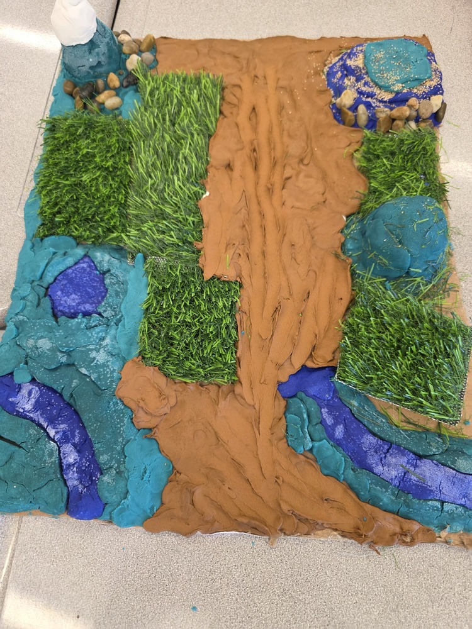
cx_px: 236
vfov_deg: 73.9
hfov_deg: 58.9
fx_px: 418
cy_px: 314
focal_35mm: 23
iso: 250
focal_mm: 6.3
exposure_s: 1/120
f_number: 1.7
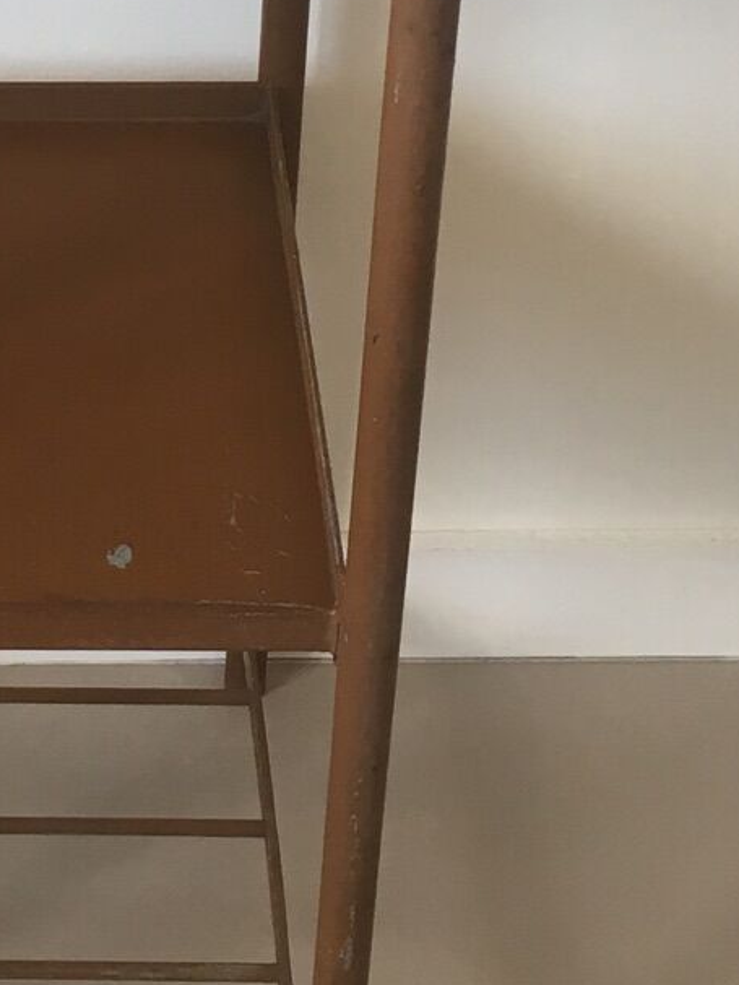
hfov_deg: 14.8
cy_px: -24
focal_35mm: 98
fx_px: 2788
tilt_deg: -33.7
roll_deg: -0.2
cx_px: -42
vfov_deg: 19.4
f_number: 2.2
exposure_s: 1/33
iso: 25
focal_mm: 4.15
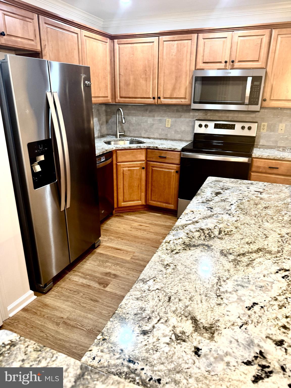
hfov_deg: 56.8
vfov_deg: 71.6
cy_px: 194
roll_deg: -1.6
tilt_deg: -23.7
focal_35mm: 24
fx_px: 269
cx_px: 146
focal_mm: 6.76
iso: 125
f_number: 1.78
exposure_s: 1/60
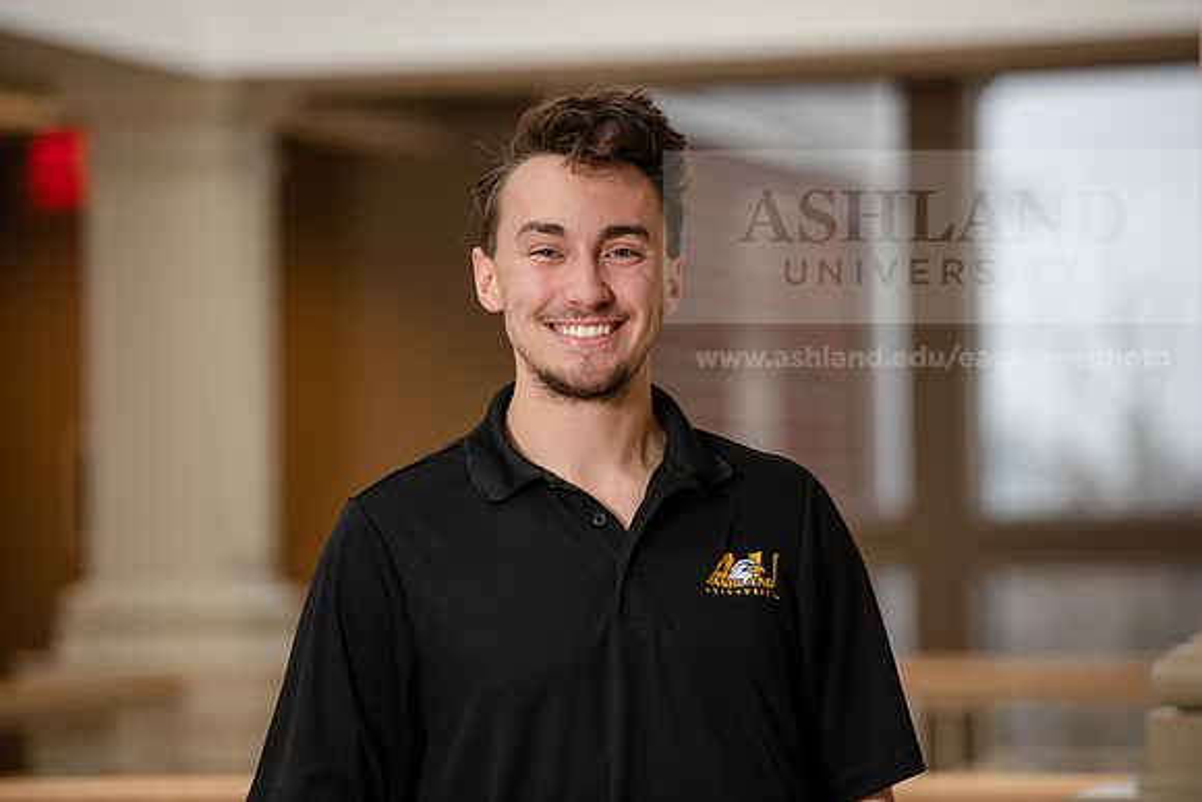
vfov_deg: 7.9
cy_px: 401
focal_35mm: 175
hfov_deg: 11.7
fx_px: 5844
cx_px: 601
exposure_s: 1/200
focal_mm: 175
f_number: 3.2
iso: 640
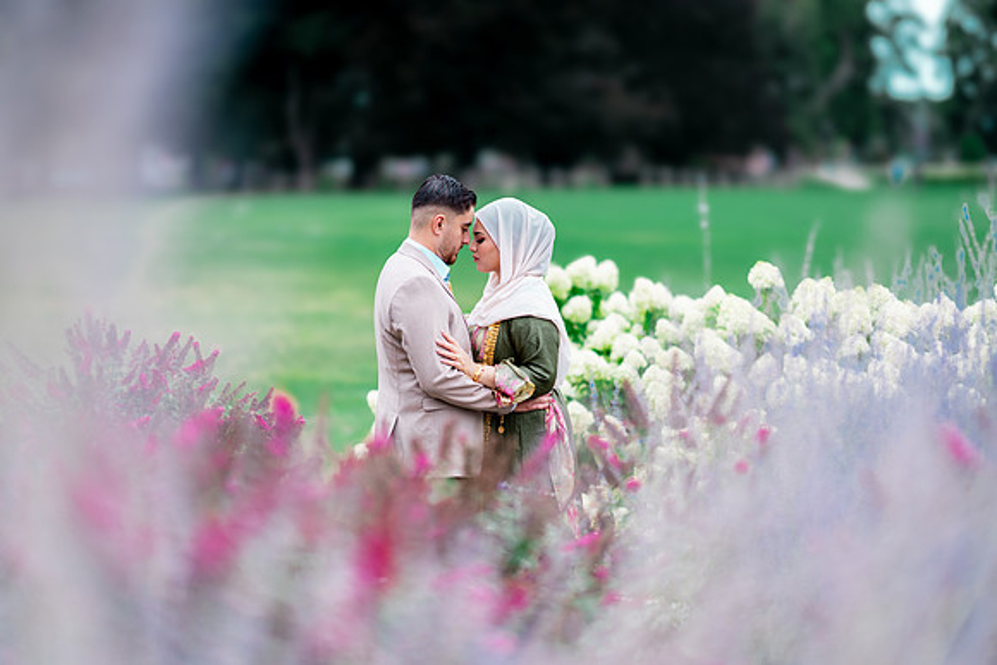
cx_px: 498
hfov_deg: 23.9
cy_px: 332
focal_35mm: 85
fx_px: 2354
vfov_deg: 16.1
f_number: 1.4
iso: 100
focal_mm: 85
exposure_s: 1/1250
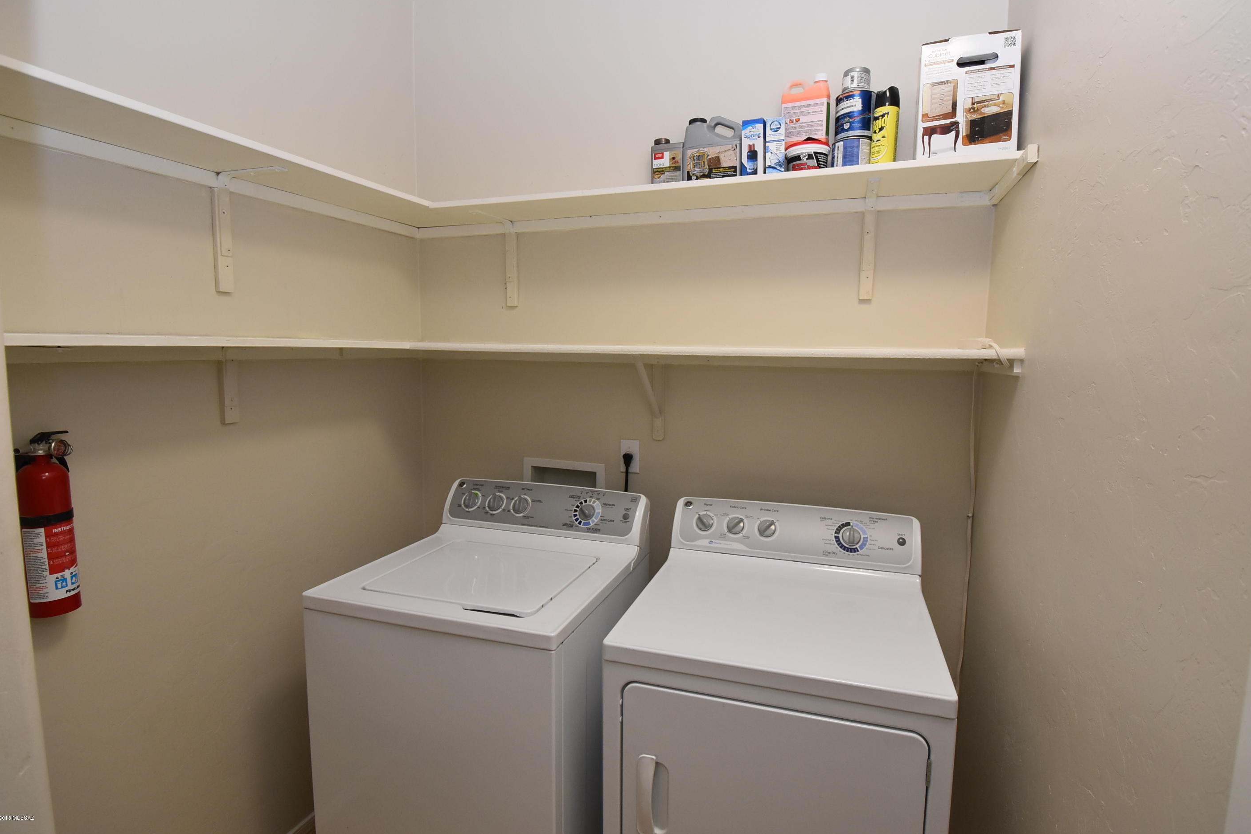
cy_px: 401
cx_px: 659
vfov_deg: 73.7
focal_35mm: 16
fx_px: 556
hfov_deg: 96.6
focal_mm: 10
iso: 800
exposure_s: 1/100
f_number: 5
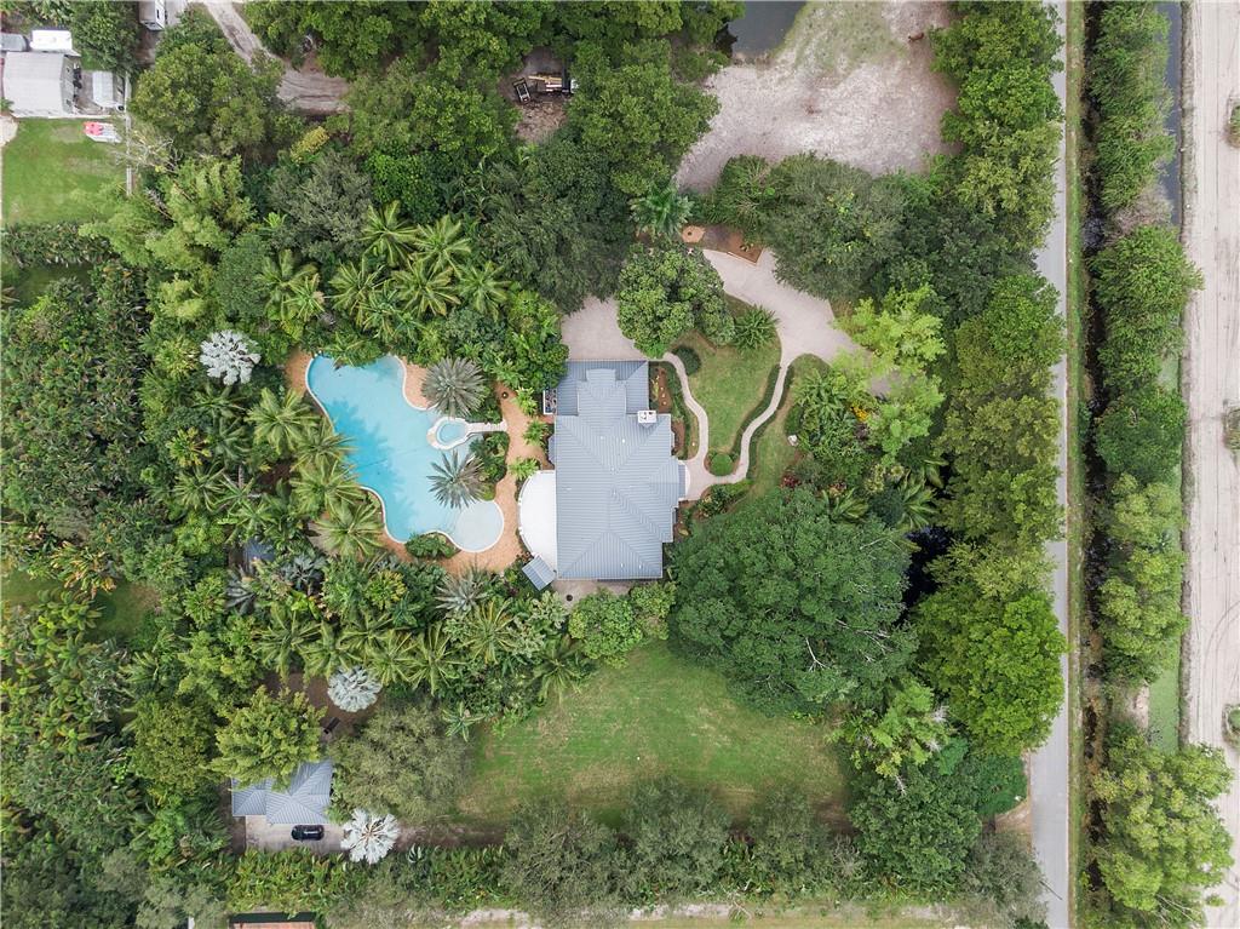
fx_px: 859
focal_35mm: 24
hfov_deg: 71.6
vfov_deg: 56.8
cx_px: 620
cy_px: 464
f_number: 2.8
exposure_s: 1/80
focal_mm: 4.39
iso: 100
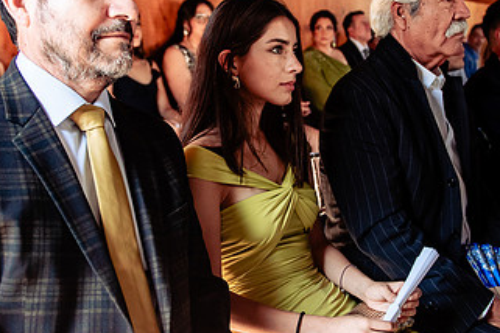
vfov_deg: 27.5
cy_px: 142
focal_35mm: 49
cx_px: 282
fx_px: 681
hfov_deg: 40.3
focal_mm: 24
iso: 800
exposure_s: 1/640
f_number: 3.2
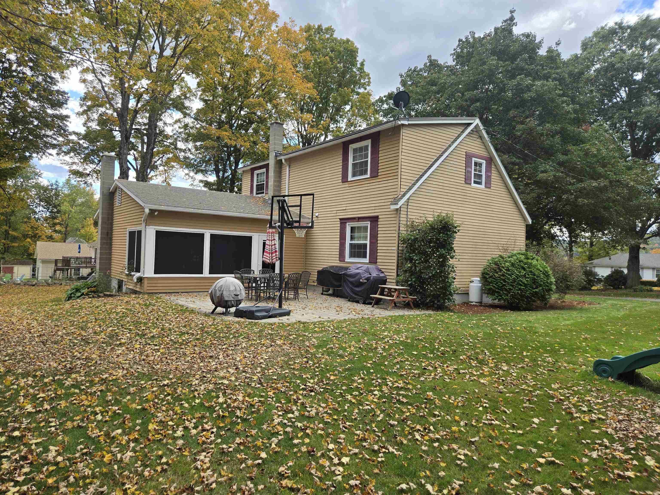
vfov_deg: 58.9
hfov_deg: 73.9
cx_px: 330
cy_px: 248
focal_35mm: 23
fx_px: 439
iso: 25
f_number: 1.8
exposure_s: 1/681
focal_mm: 5.4
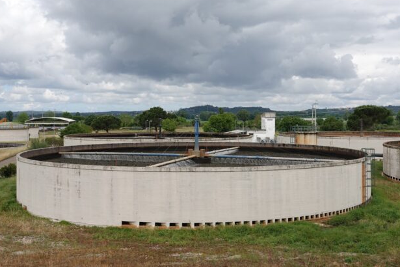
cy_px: 116
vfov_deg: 32.6
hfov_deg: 47.4
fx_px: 456
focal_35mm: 41
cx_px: 216
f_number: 4
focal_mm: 12.96
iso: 100
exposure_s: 1/800
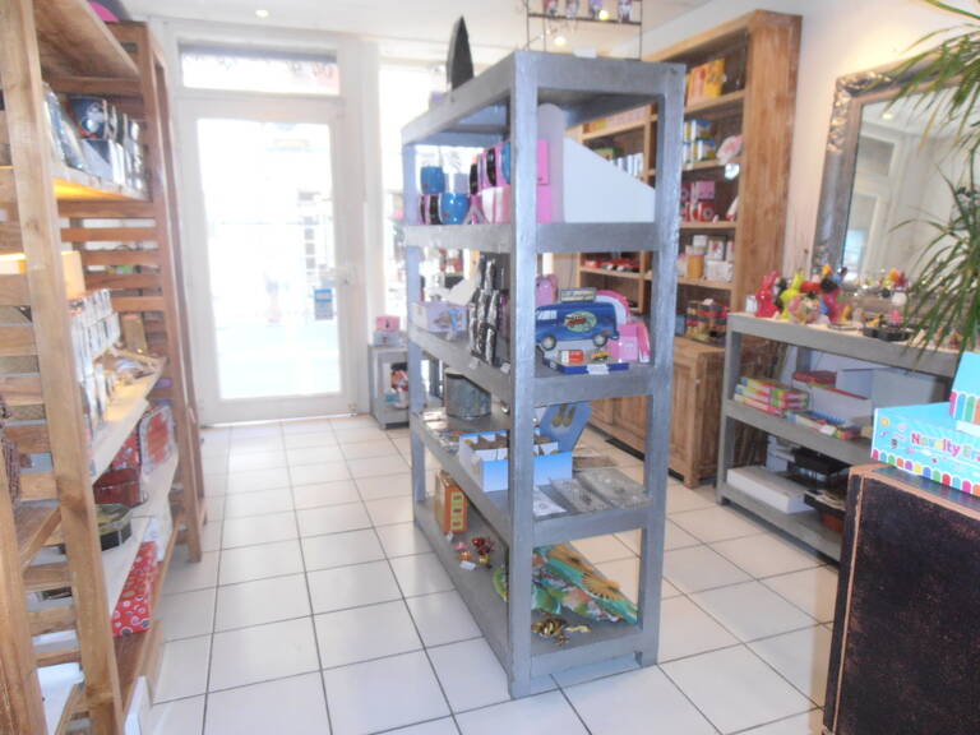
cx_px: 490
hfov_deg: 71.6
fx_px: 679
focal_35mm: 24
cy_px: 368
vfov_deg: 56.8
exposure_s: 1/30
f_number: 3
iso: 125
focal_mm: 4.2
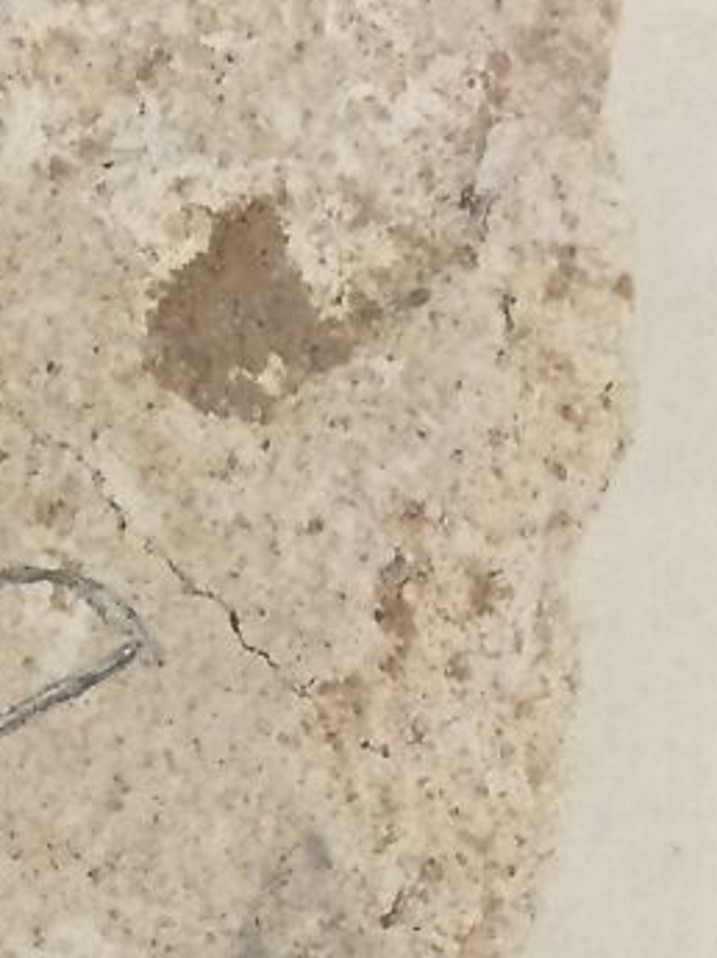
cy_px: 1425
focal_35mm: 101
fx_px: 2795
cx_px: -325
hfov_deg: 13.8
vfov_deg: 17.5
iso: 64
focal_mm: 4.15
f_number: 2.2
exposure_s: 1/30
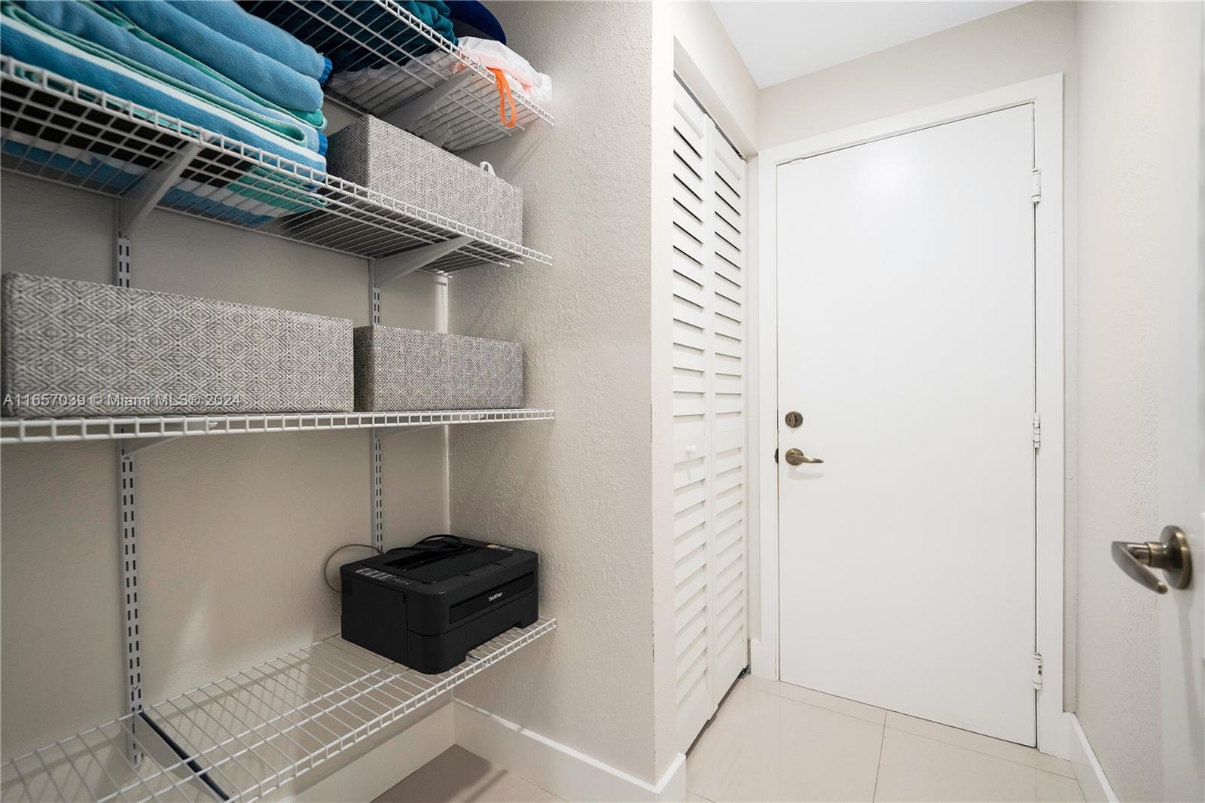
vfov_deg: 81.2
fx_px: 468
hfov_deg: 104.3
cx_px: 602
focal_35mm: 14
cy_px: 402
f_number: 4
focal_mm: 14
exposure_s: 1/160
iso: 1250
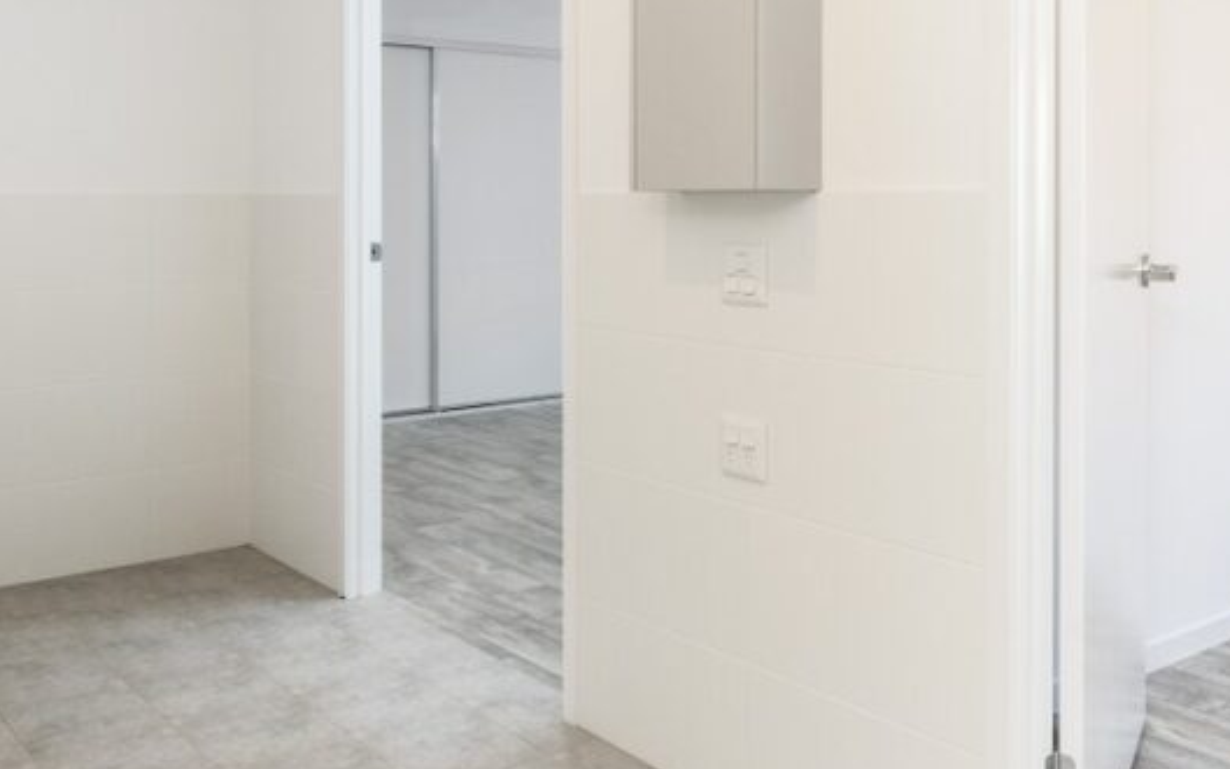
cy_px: 228
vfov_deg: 37.7
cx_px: 503
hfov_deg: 57.8
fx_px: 1106
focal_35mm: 33
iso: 400
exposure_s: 1/60
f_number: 7.1
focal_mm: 10
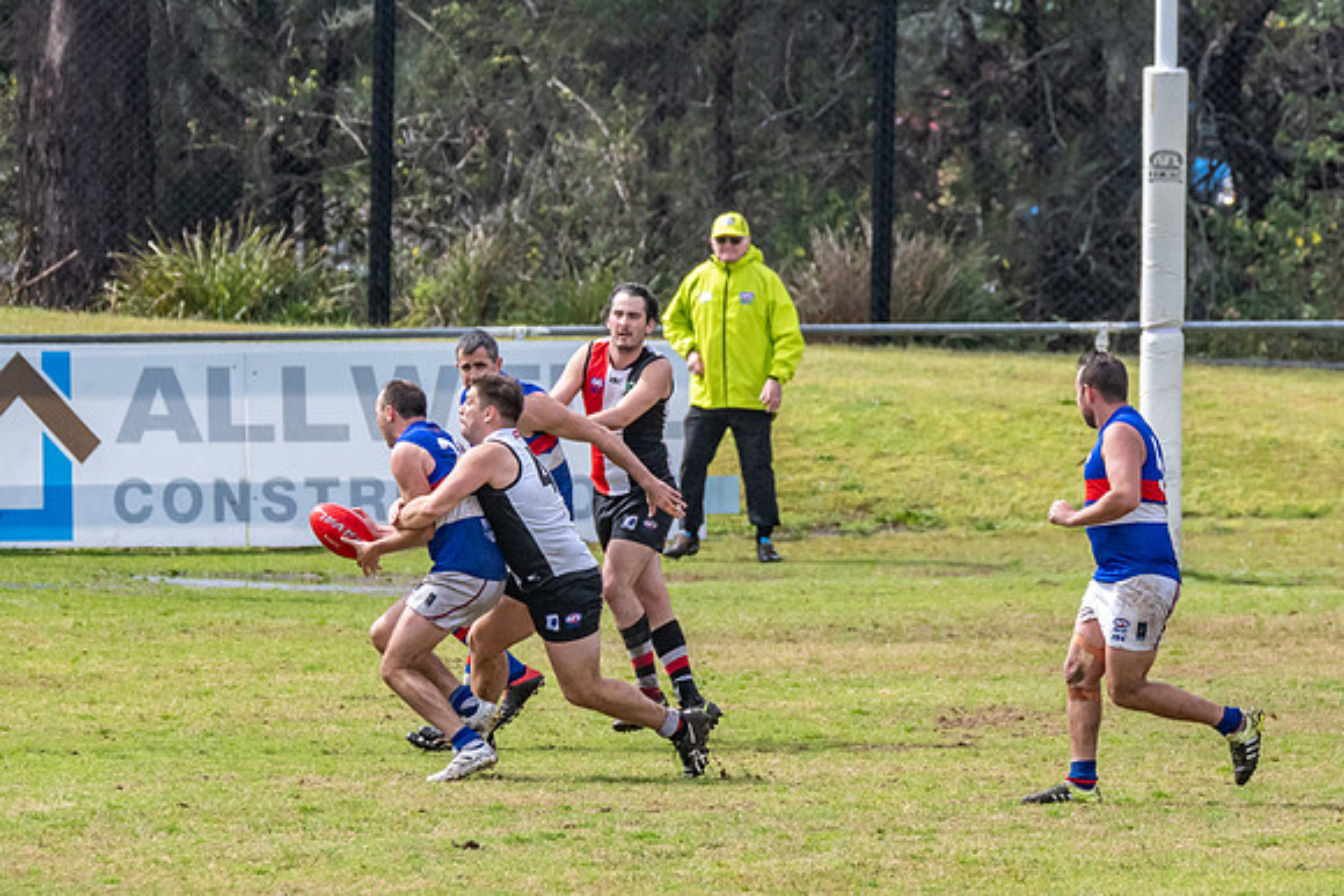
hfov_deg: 2.6
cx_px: 464
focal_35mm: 804
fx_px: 30020
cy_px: 667
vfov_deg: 1.7
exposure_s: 1/4000
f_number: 7.1
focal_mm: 360
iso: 1250
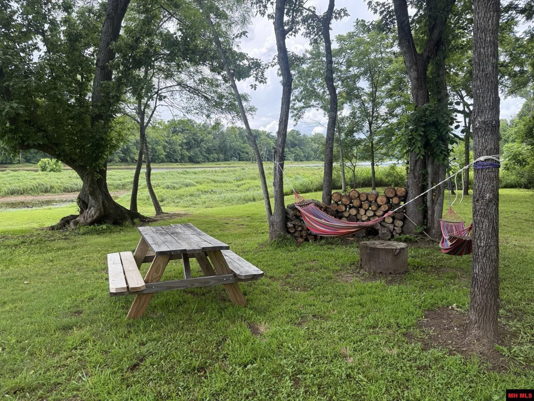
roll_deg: -0.2
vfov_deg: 56.8
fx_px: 370
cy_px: 200
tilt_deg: -6.4
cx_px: 267
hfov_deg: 71.6
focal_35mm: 24
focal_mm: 6.76
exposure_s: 1/1122
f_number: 1.78
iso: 100
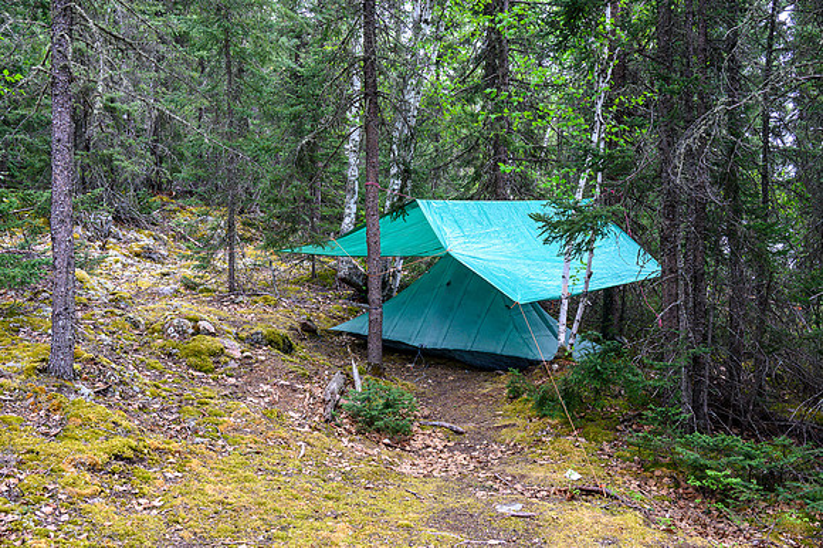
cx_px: 412
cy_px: 274
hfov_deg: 49.6
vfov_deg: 34.2
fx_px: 891
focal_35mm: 39
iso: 500
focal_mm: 26.5
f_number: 8
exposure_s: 1/80
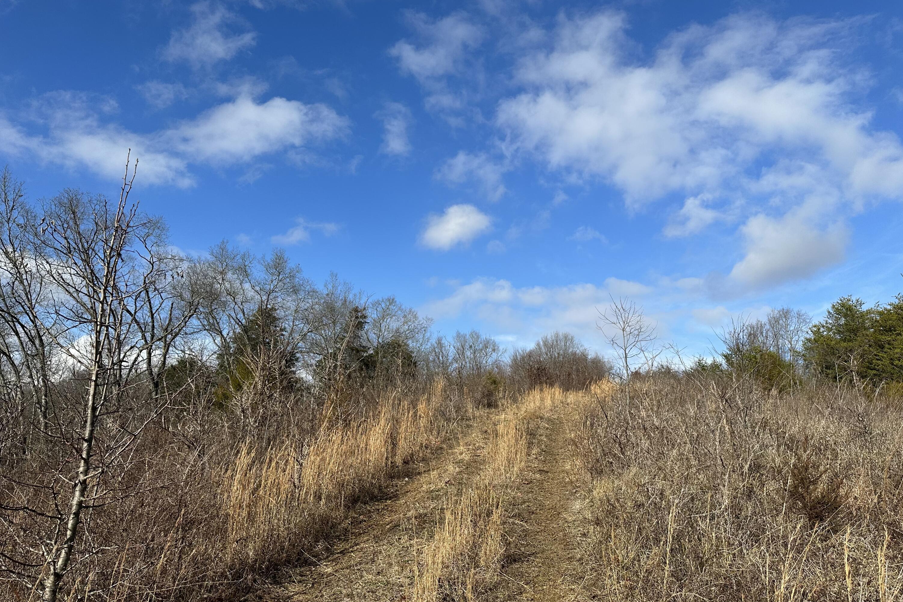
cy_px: 308
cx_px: 452
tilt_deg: +13.6
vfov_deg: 51.3
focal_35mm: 25
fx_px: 627
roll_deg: -0.9
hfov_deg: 71.5
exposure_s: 1/5263
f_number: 1.78
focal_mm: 6.86
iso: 80
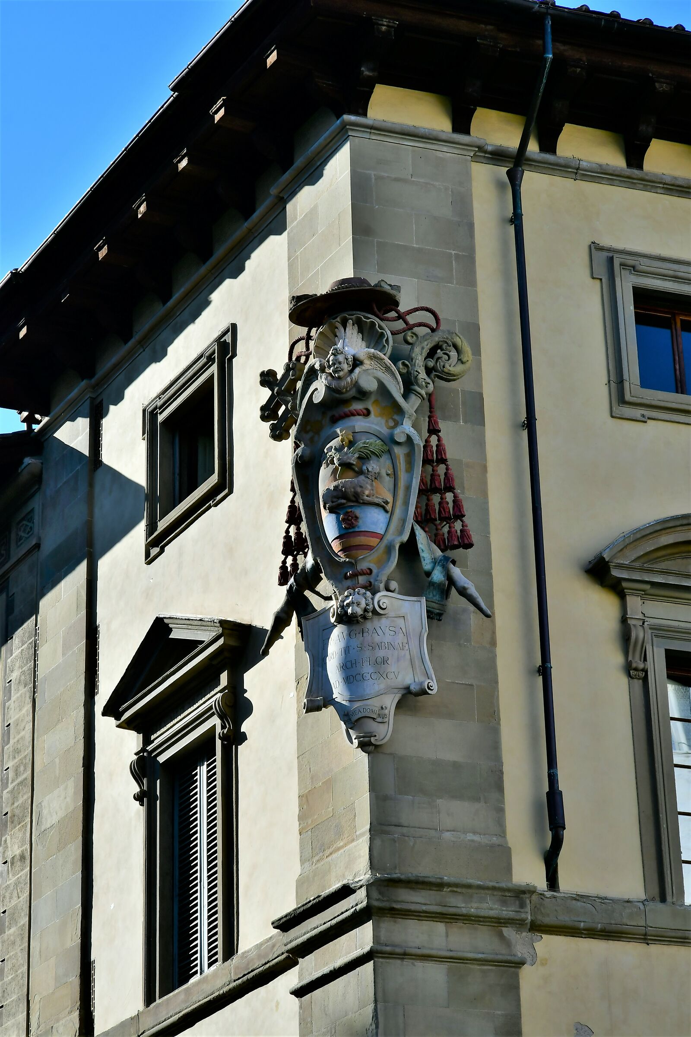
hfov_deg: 15.2
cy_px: 518
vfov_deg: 22.6
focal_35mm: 90
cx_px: 346
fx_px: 2591
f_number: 11
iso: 200
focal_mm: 60
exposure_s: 1/500
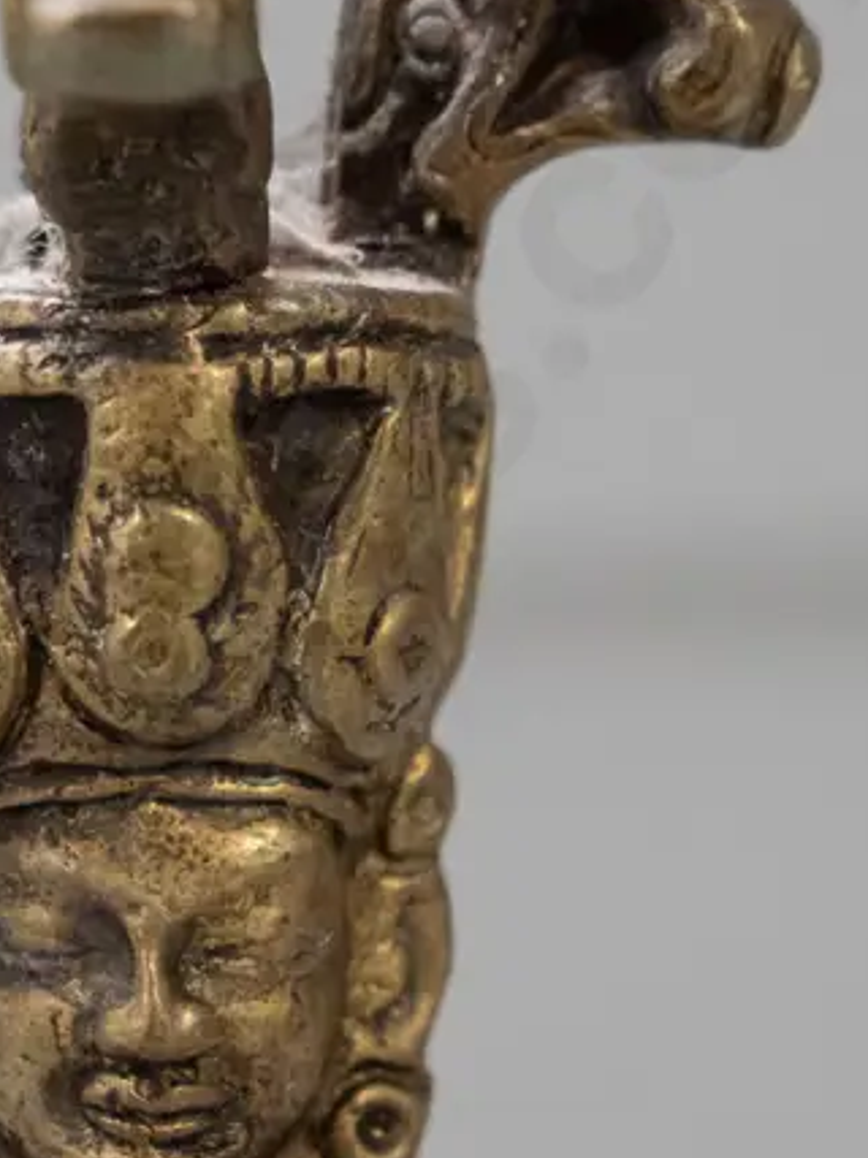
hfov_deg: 7.7
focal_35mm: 192
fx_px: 6422
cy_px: 852
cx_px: 127
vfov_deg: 10.3
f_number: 5
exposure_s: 1/100
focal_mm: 40
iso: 3200
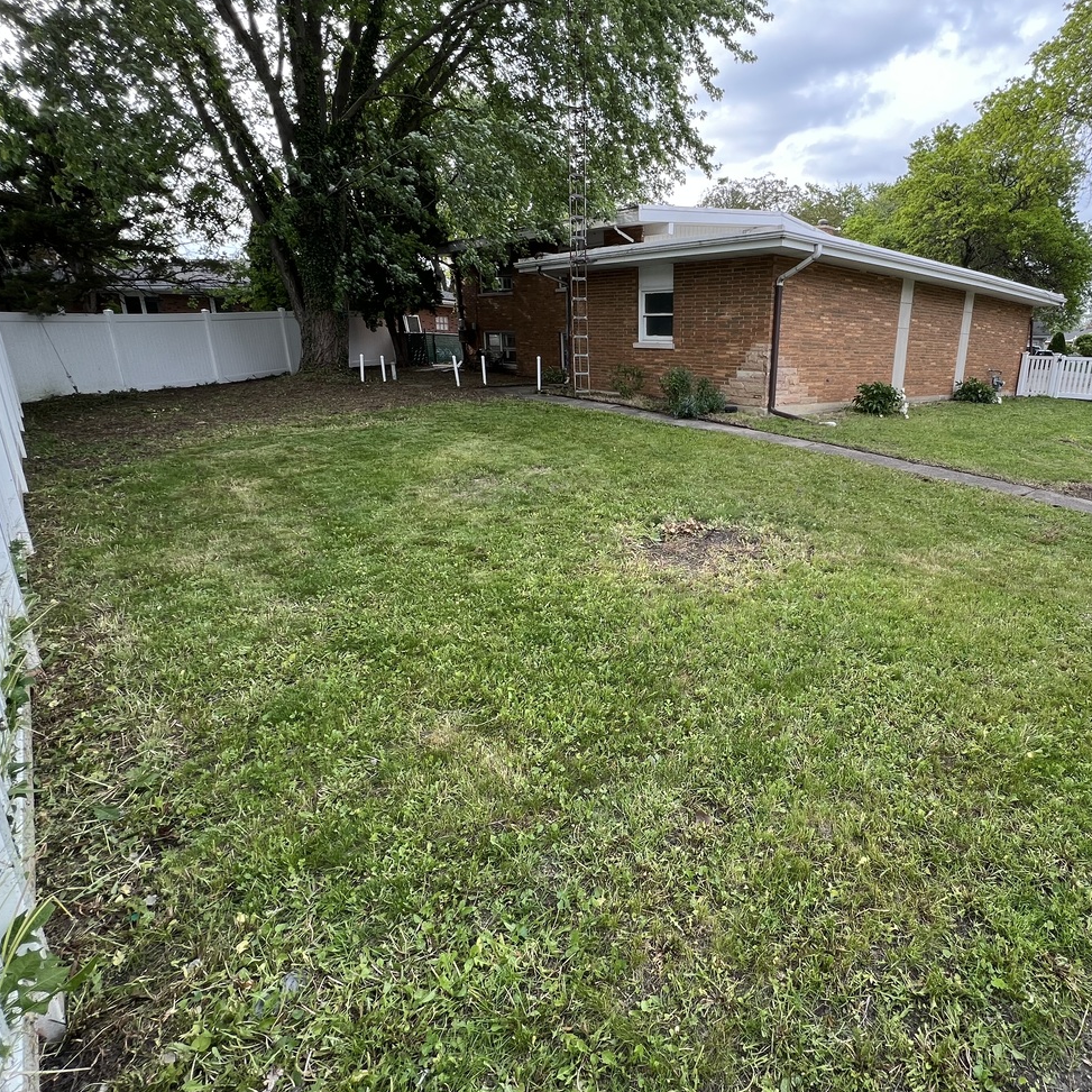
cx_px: 707
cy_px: 547
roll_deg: -1.9
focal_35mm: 17
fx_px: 607
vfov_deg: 84.0
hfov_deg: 81.8
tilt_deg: -17.5
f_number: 1.8
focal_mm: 1.57
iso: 32
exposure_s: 1/130
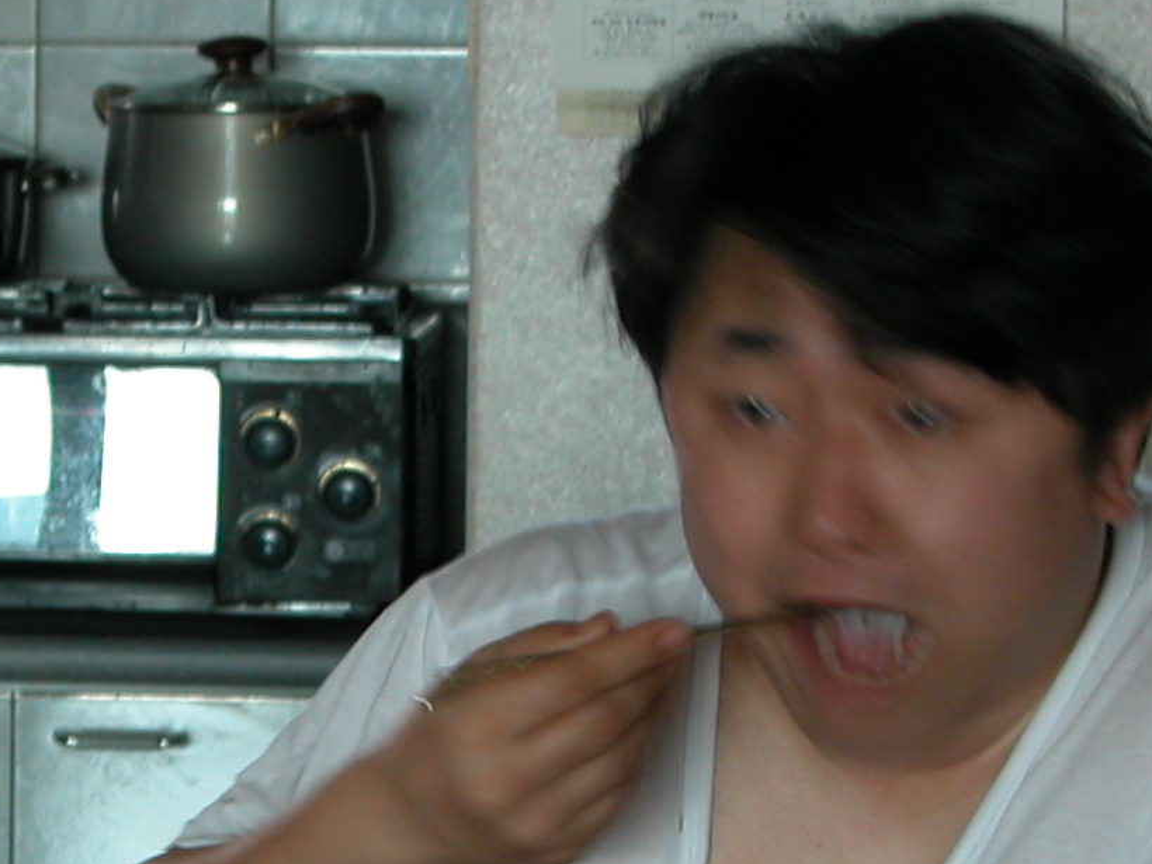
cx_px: 90
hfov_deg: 8.6
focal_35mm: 228
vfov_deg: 6.5
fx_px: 7588
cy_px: 825
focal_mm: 18.8
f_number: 3.8
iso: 100
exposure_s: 1/13
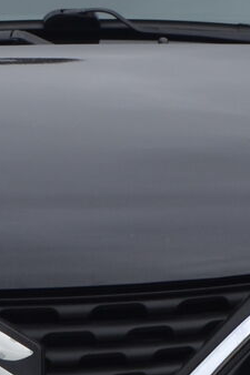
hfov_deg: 5.0
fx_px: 2846
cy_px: 225
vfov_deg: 7.5
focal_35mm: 273
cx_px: -8
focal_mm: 32
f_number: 9
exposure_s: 1/320
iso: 100
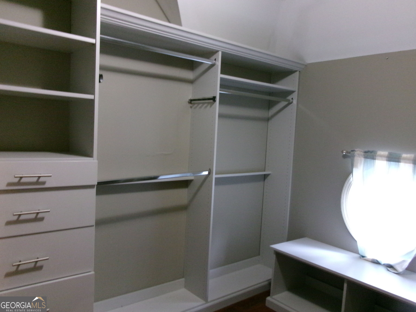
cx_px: 208
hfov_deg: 63.4
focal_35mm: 28
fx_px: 336
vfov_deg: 49.7
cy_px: 156
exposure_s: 1/10
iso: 800
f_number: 3.9
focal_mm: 5.1
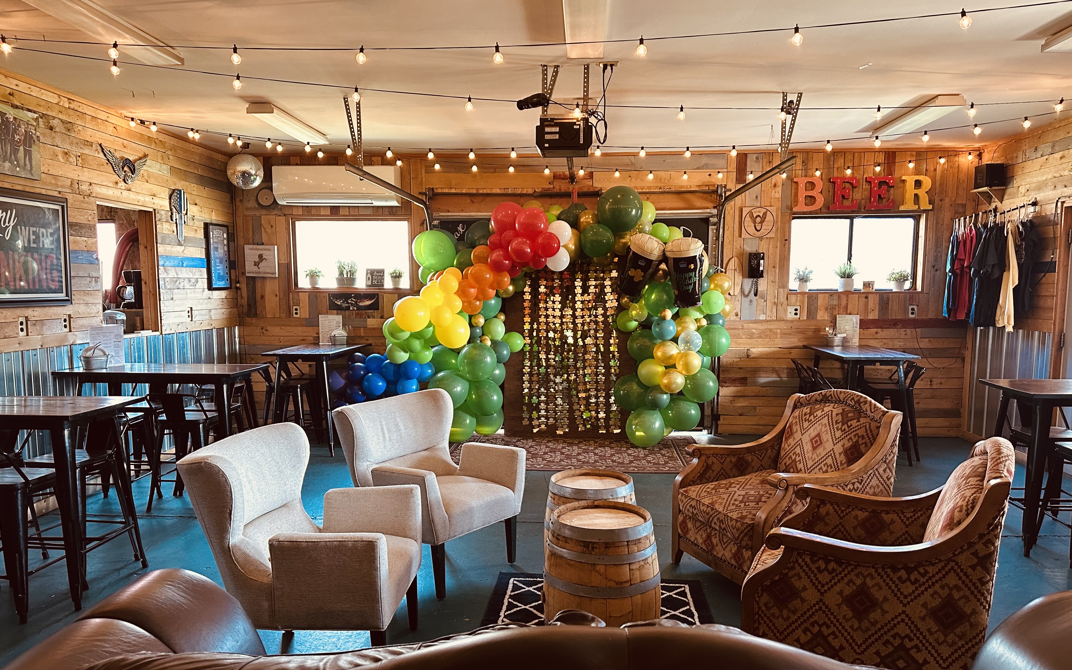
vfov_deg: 47.6
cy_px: 362
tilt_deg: -5.9
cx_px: 537
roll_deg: +0.5
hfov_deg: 70.4
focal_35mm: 26
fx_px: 760
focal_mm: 6.86
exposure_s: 1/60
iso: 320
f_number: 1.78
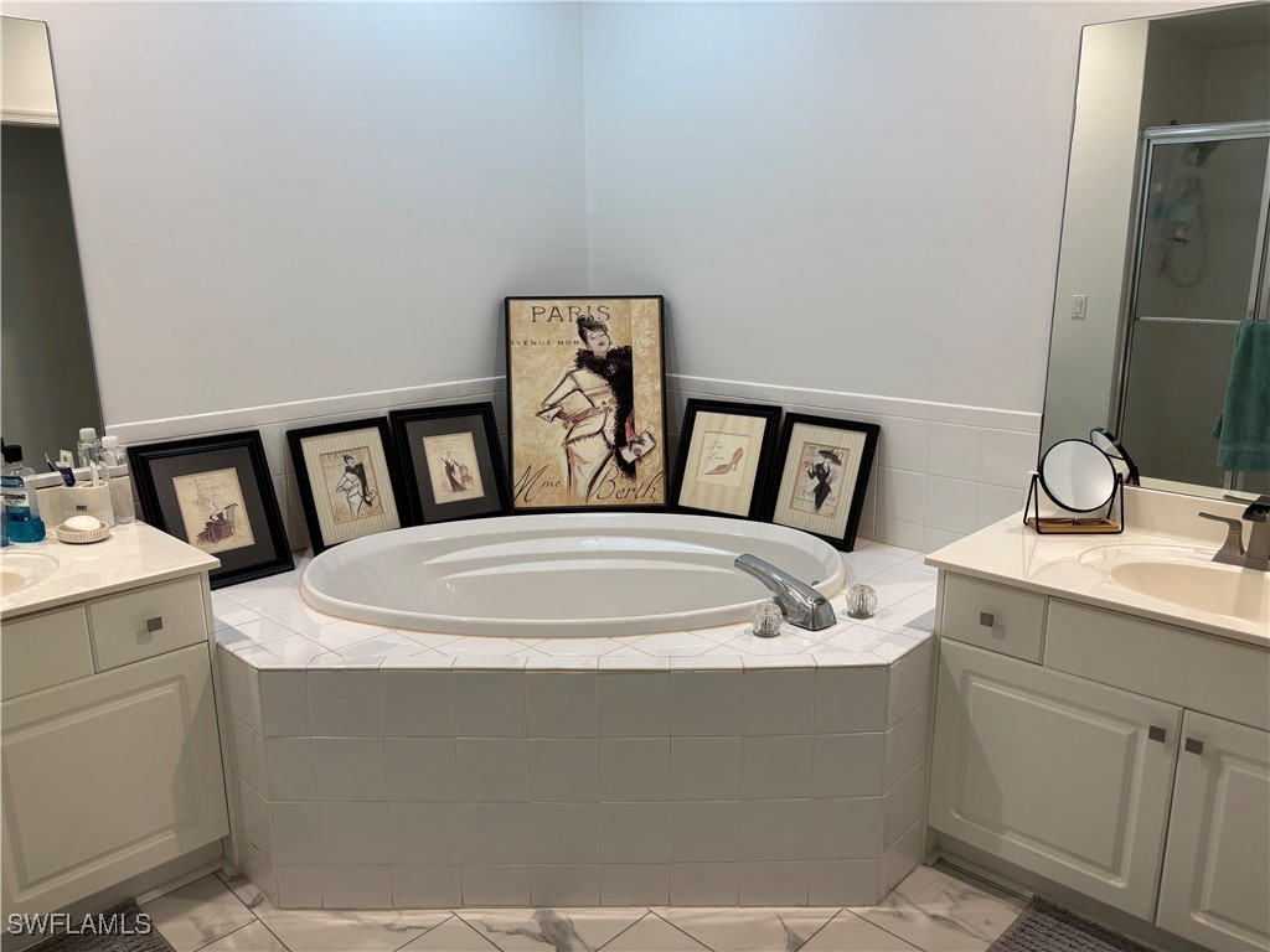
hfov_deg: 67.3
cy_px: 476
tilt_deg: -13.1
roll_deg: +0.3
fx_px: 954
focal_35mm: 26
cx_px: 635
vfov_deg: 53.1
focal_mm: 5.96
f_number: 1.6
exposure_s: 1/60
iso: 100
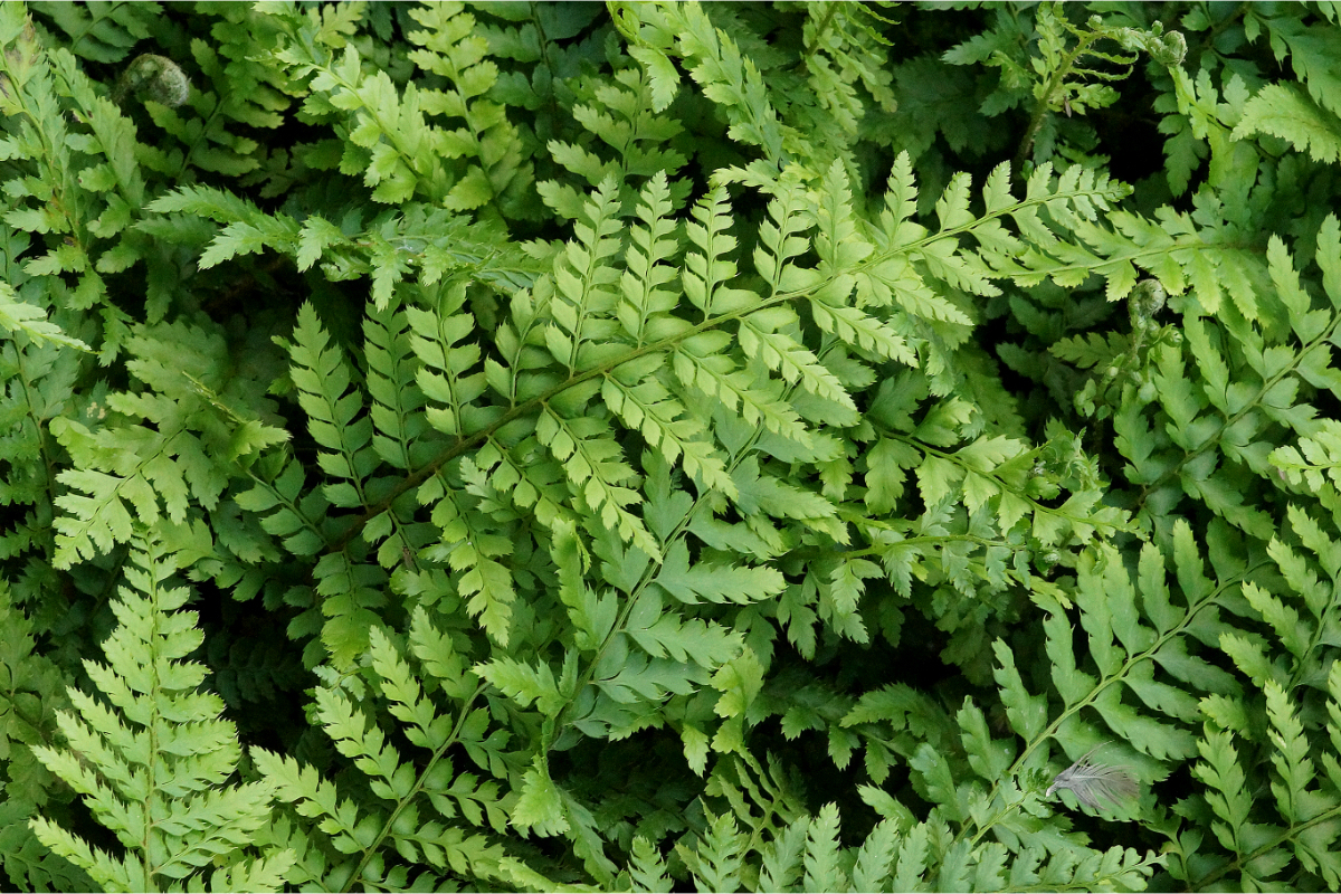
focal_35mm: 150
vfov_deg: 9.1
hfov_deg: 13.7
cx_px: 670
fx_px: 5587
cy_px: 447
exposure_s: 1/100
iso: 3200
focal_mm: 100
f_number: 13
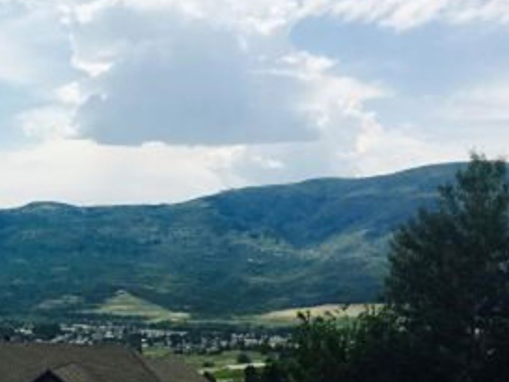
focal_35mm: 68
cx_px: -7
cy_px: 274
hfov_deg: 26.9
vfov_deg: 21.5
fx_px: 1000
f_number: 2.2
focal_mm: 4.15
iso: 25
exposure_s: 1/2747
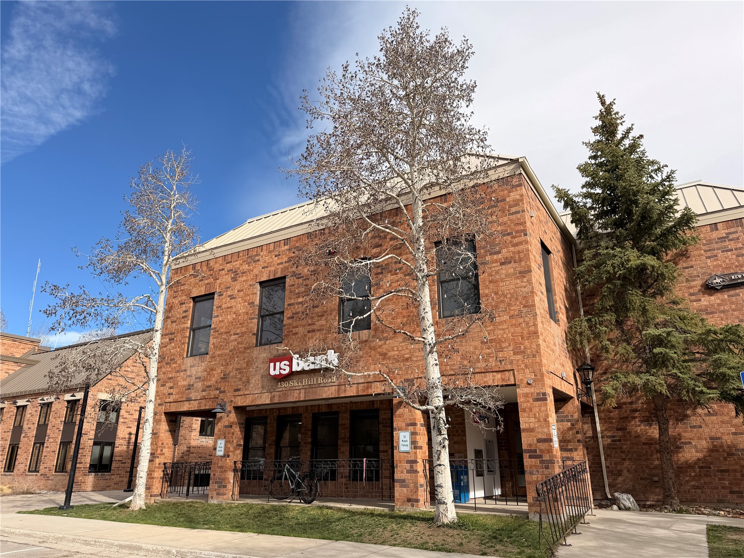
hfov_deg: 71.6
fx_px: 516
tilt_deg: +20.3
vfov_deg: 56.8
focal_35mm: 24
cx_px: 372
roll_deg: +0.7
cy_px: 279
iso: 80
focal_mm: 6.76
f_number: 1.78
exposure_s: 1/3425
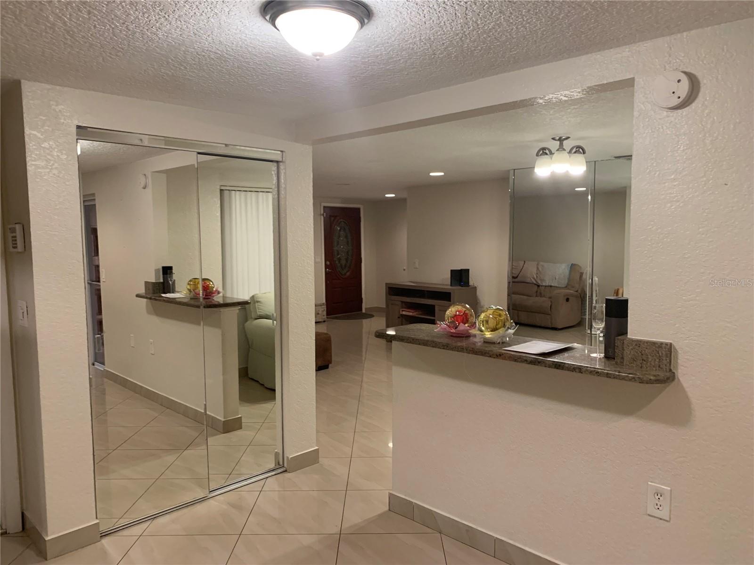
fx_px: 566
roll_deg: -0.2
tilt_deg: -4.7
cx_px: 377
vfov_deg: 53.1
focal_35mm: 26
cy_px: 282
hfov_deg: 67.3
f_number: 1.8
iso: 200
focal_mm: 4.25
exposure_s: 1/60
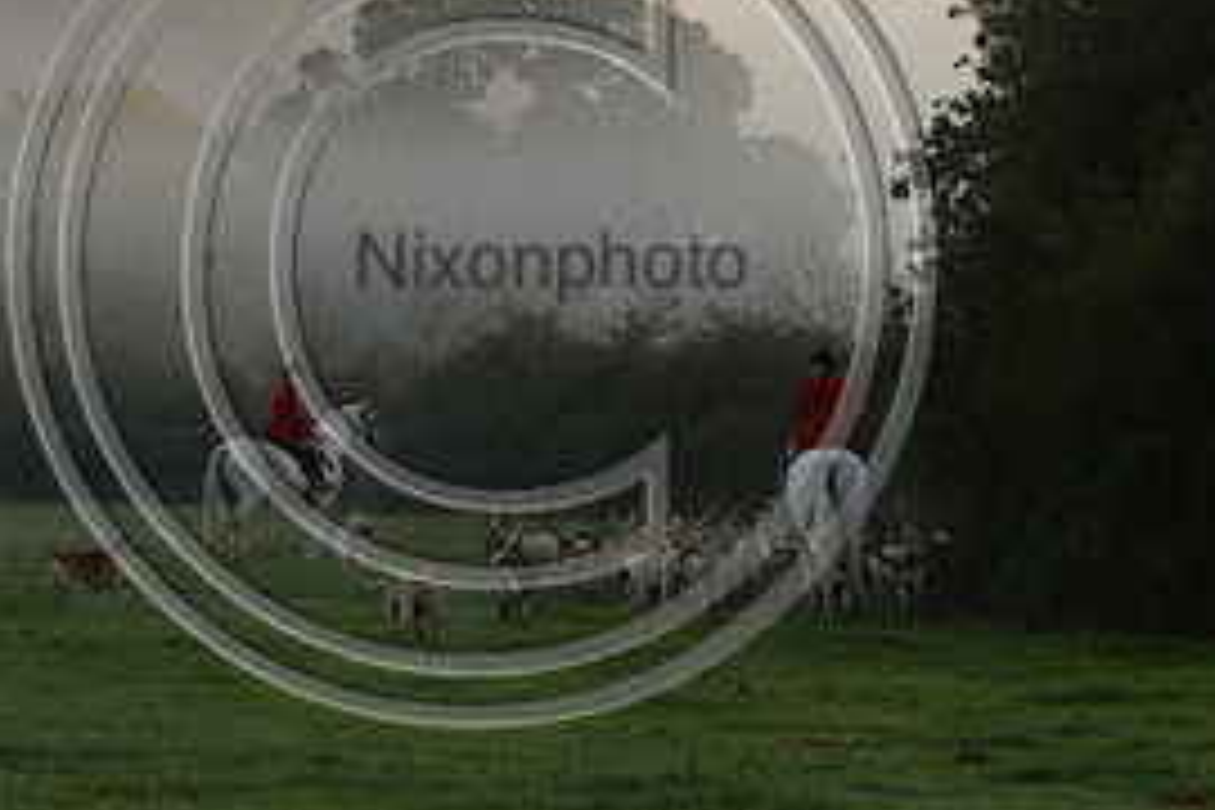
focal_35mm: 290
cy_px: 202
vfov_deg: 4.7
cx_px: 423
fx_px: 9787
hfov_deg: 7.1
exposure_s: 1/640
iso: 2500
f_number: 7.1
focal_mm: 135
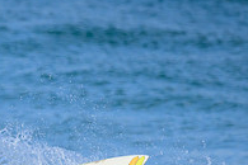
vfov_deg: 0.4
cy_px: 210
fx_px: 22566
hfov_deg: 0.6
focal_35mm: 3276
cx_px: -68
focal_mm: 800
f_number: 6.3
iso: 500
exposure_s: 1/2000
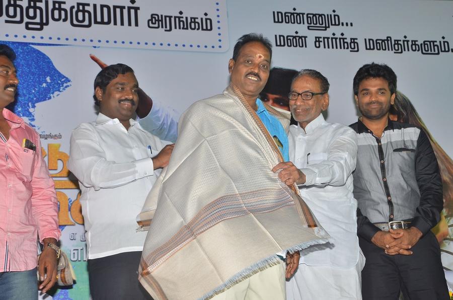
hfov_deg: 32.0
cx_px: 226
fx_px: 791
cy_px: 150
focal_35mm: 63
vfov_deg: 21.5
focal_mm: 42
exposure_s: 1/320
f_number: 8
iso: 800
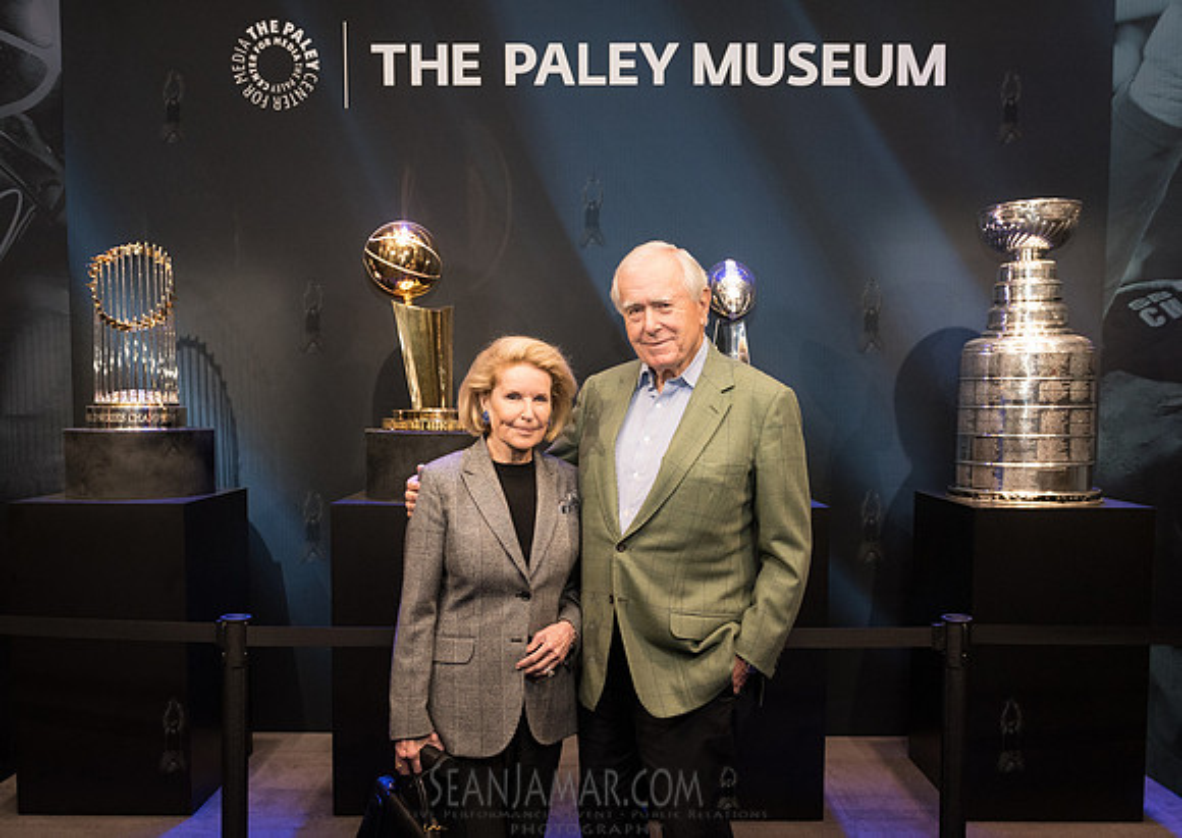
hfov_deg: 63.8
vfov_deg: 47.5
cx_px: 576
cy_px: 468
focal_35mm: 28
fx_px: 949
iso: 2500
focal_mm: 24
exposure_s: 1/200
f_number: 3.5
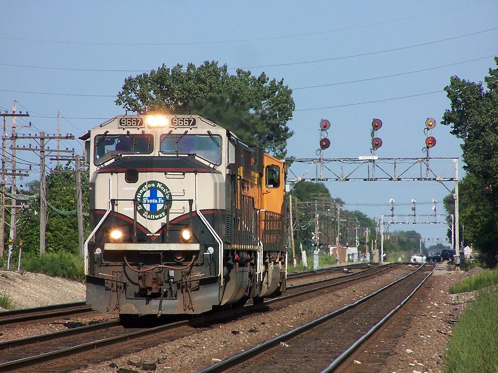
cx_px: 249
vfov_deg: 3.9
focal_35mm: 380
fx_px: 5467
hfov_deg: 5.2
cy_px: 186
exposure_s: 1/350
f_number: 6.3
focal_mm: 63
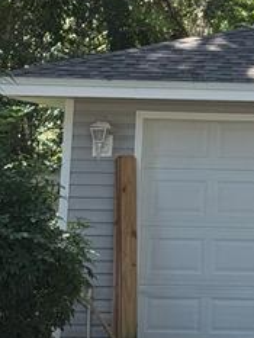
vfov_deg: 12.3
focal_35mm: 158
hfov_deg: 9.1
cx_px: 415
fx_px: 1544
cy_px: -39
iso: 64
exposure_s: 1/672
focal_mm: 6.76
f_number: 1.78
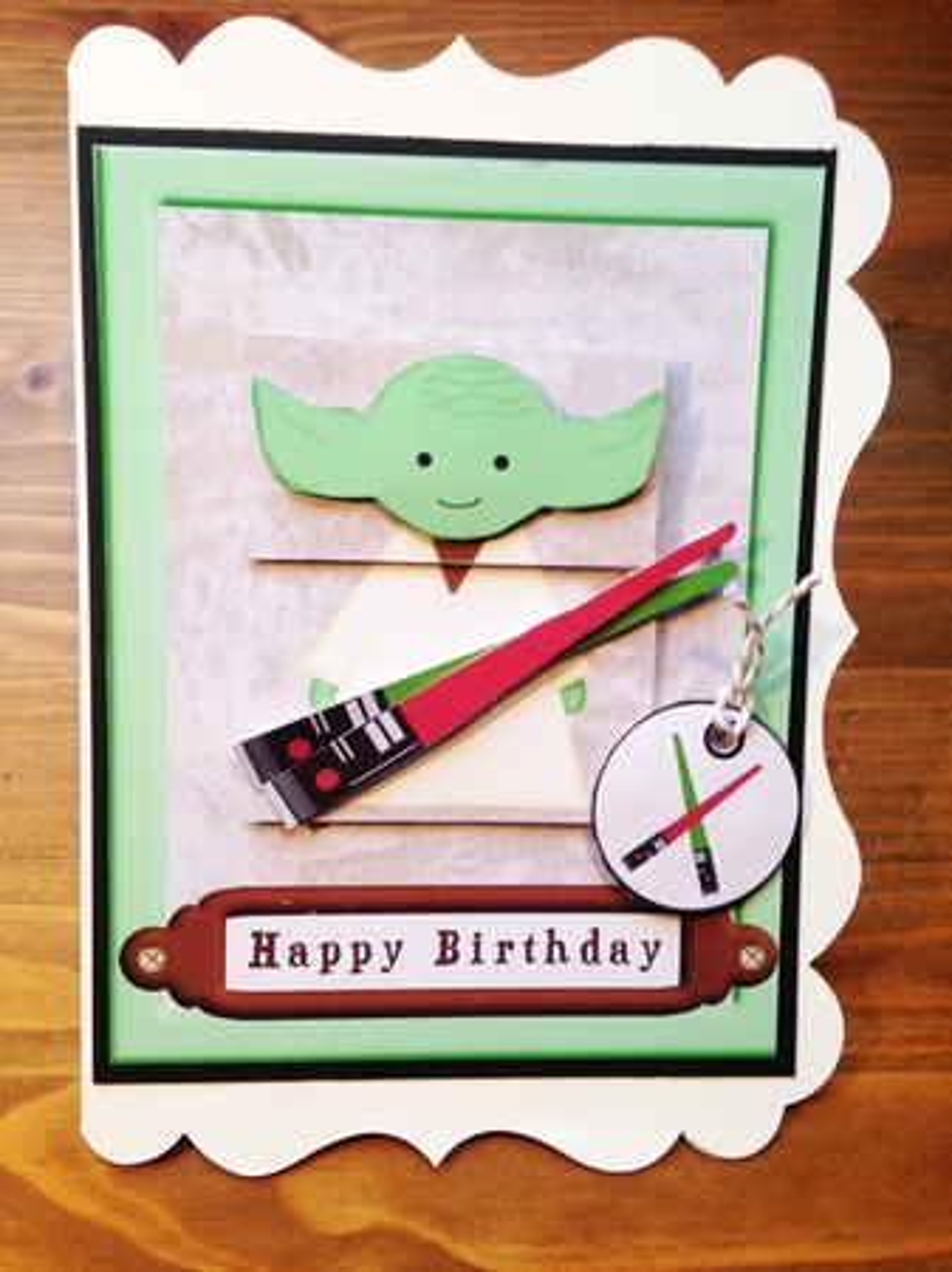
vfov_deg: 55.4
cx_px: 476
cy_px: 636
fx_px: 1211
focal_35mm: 33
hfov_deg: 42.9
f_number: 2.4
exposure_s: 1/20
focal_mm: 4.12
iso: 64
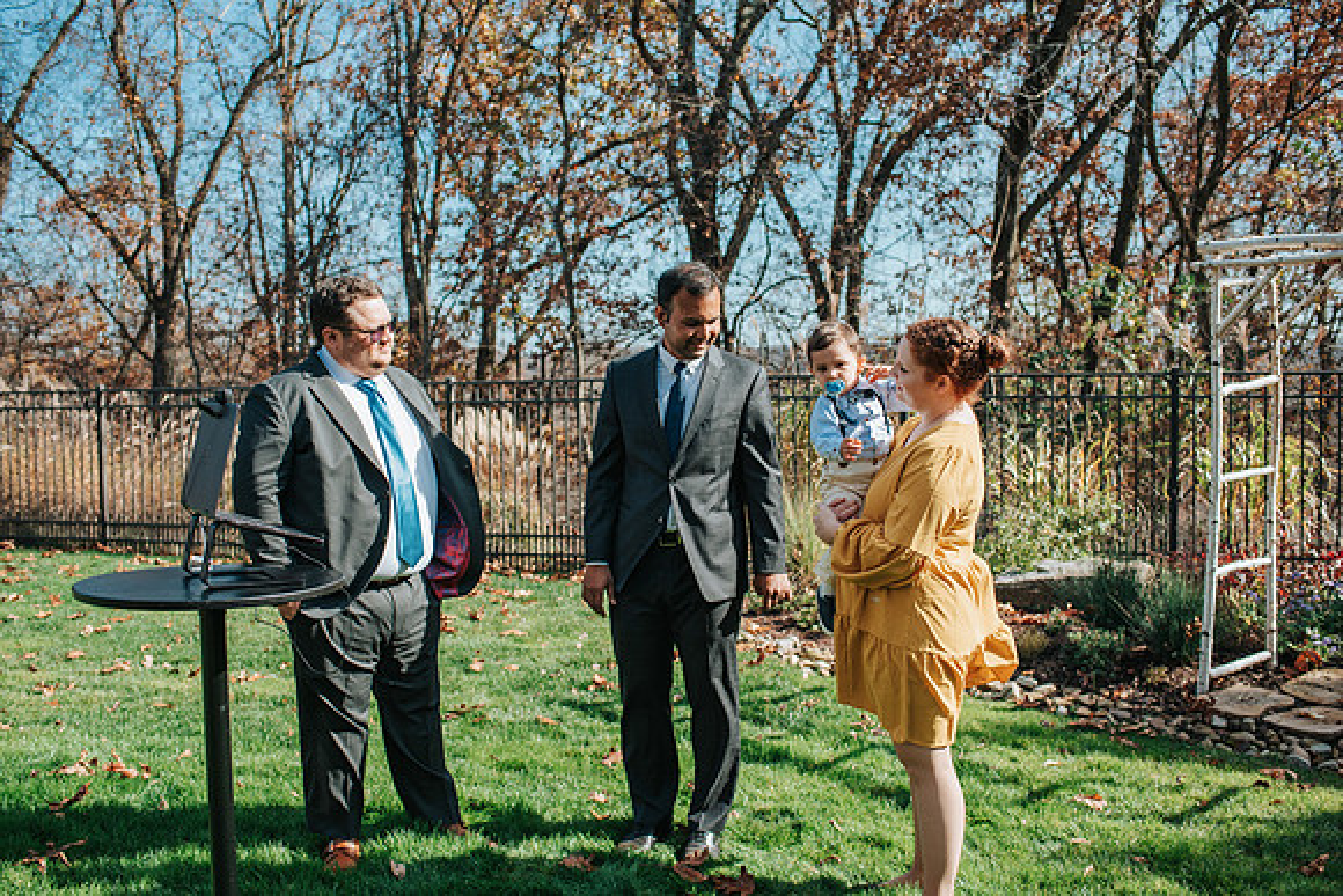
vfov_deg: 37.9
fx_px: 1306
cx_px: 672
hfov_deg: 54.4
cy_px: 448
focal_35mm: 35
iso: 200
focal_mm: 35
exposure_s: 1/1250
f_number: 3.5
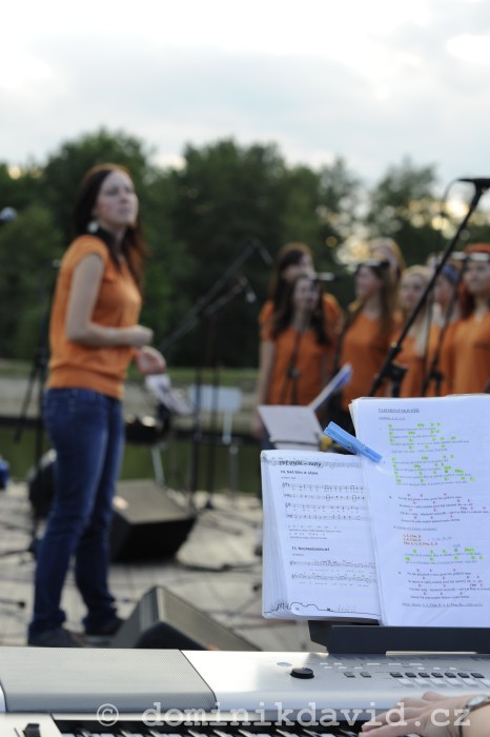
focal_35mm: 70
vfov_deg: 28.9
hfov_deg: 19.4
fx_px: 1430
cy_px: 368
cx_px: 245
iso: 500
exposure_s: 1/400
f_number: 5.6
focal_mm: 70
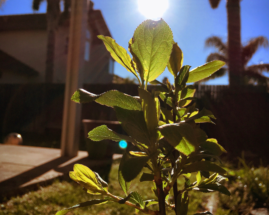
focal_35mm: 38
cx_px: 134
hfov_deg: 47.9
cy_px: 76
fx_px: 302
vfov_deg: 38.8
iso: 25
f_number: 2.2
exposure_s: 1/3663
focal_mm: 4.15
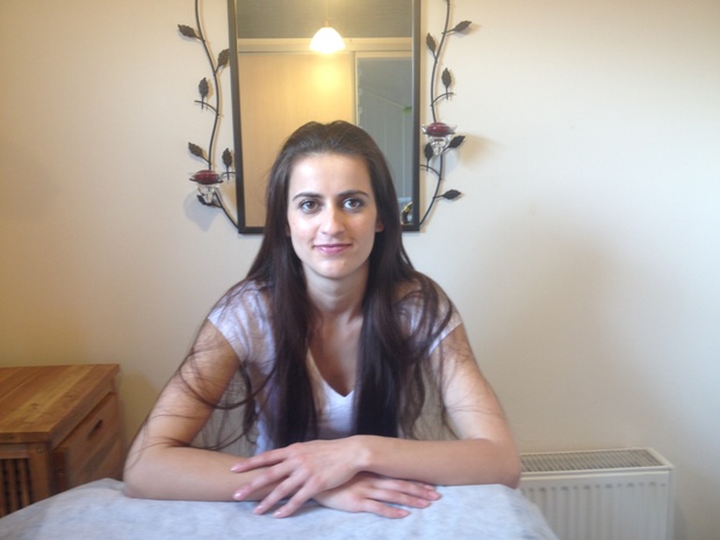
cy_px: 270
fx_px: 728
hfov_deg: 52.6
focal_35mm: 35
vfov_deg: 40.7
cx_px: 360
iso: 50
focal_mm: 4.28
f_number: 2.4
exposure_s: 1/20
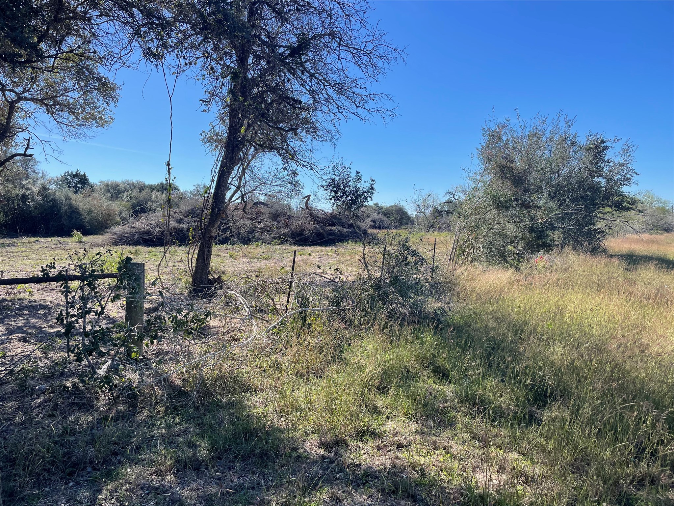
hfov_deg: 67.3
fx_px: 506
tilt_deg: -3.4
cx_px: 337
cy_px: 253
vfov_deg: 53.1
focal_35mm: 26
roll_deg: -0.1
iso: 32
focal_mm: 4.2
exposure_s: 1/2564
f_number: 1.6
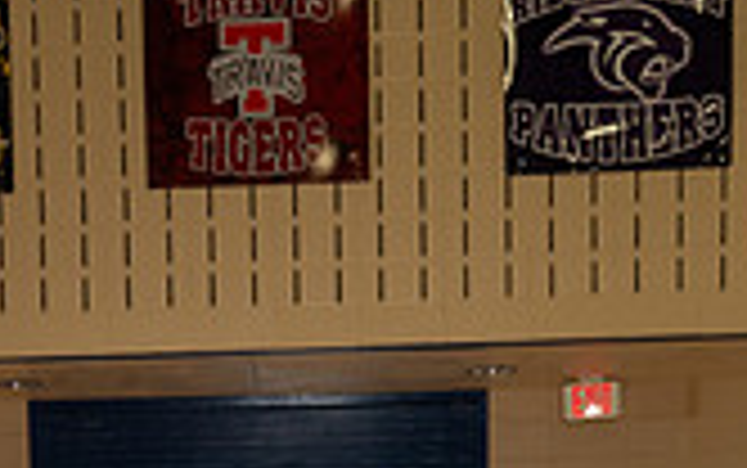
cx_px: 189
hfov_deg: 19.7
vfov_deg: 11.2
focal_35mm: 105
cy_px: 981
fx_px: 2139
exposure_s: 1/250
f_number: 5.6
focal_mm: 38
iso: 500
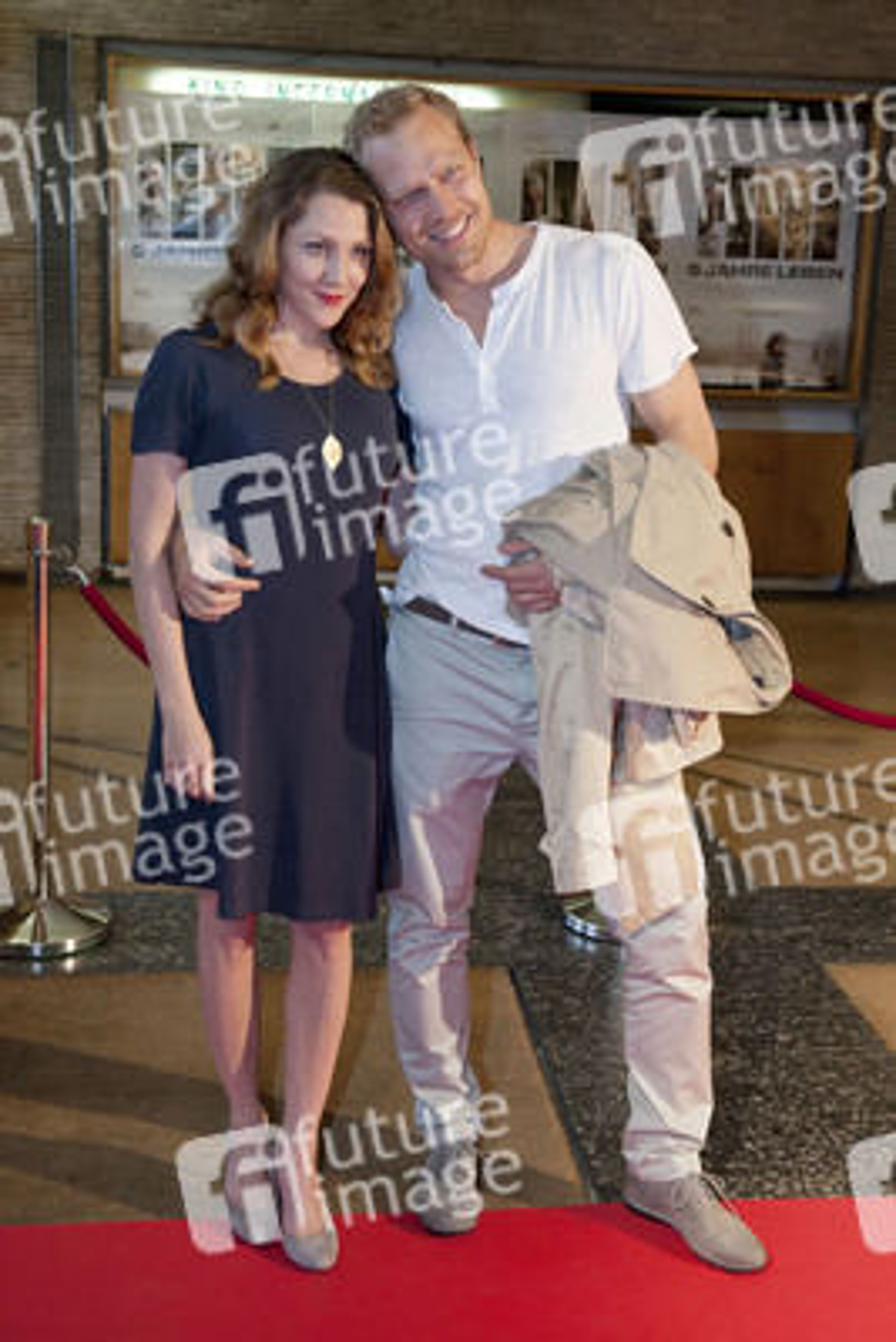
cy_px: 671
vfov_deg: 41.1
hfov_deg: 28.1
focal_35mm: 48
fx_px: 1790
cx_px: 448
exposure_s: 1/100
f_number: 5
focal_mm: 48
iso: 1600
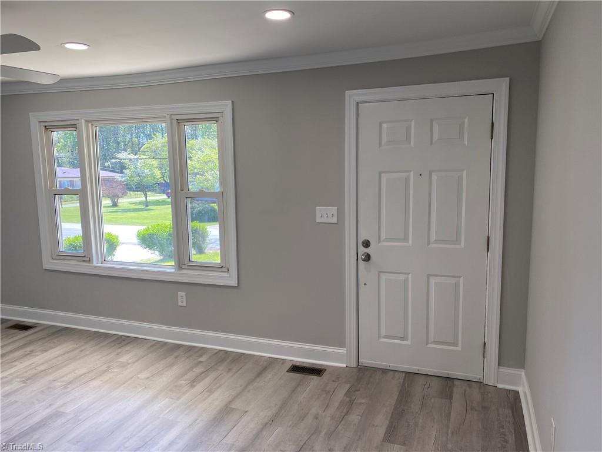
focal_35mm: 26
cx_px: 301
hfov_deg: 67.3
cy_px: 226
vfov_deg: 53.1
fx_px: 452
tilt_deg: -7.4
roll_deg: +0.5
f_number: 1.8
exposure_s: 1/152
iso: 32
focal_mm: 4.25
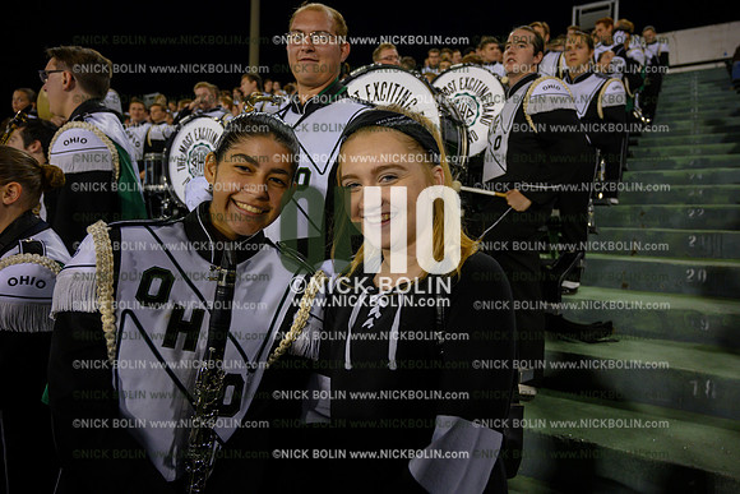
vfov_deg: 53.2
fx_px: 493
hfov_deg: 73.7
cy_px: 247
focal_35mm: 24
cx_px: 370
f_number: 4
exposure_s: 1/250
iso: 2000
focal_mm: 24
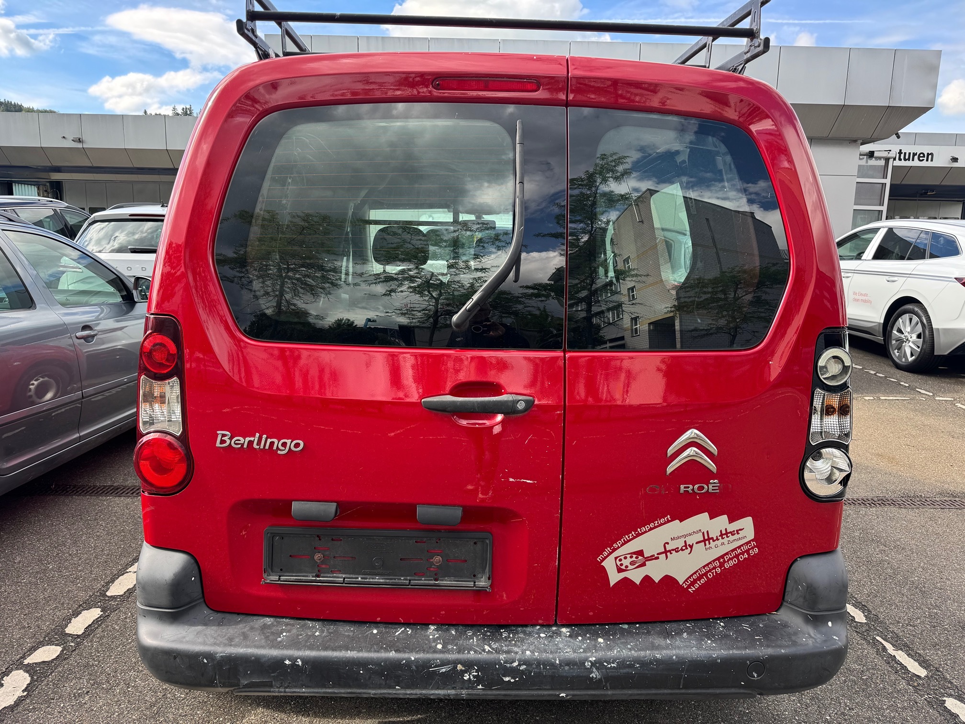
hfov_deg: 71.6
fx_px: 669
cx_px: 482
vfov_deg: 56.8
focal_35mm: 24
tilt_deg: -9.1
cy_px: 362
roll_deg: -0.9
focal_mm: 6.76
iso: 80
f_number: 1.78
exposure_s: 1/572
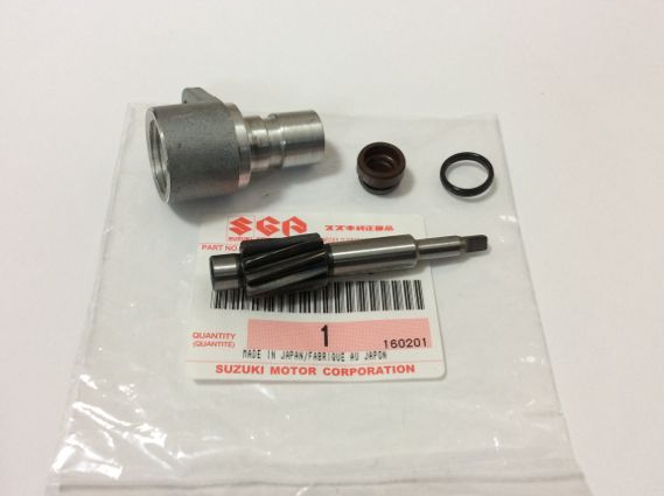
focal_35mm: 36
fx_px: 690
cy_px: 251
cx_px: 336
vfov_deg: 39.6
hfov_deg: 51.4
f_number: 2.4
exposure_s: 1/24
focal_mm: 3.3
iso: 40
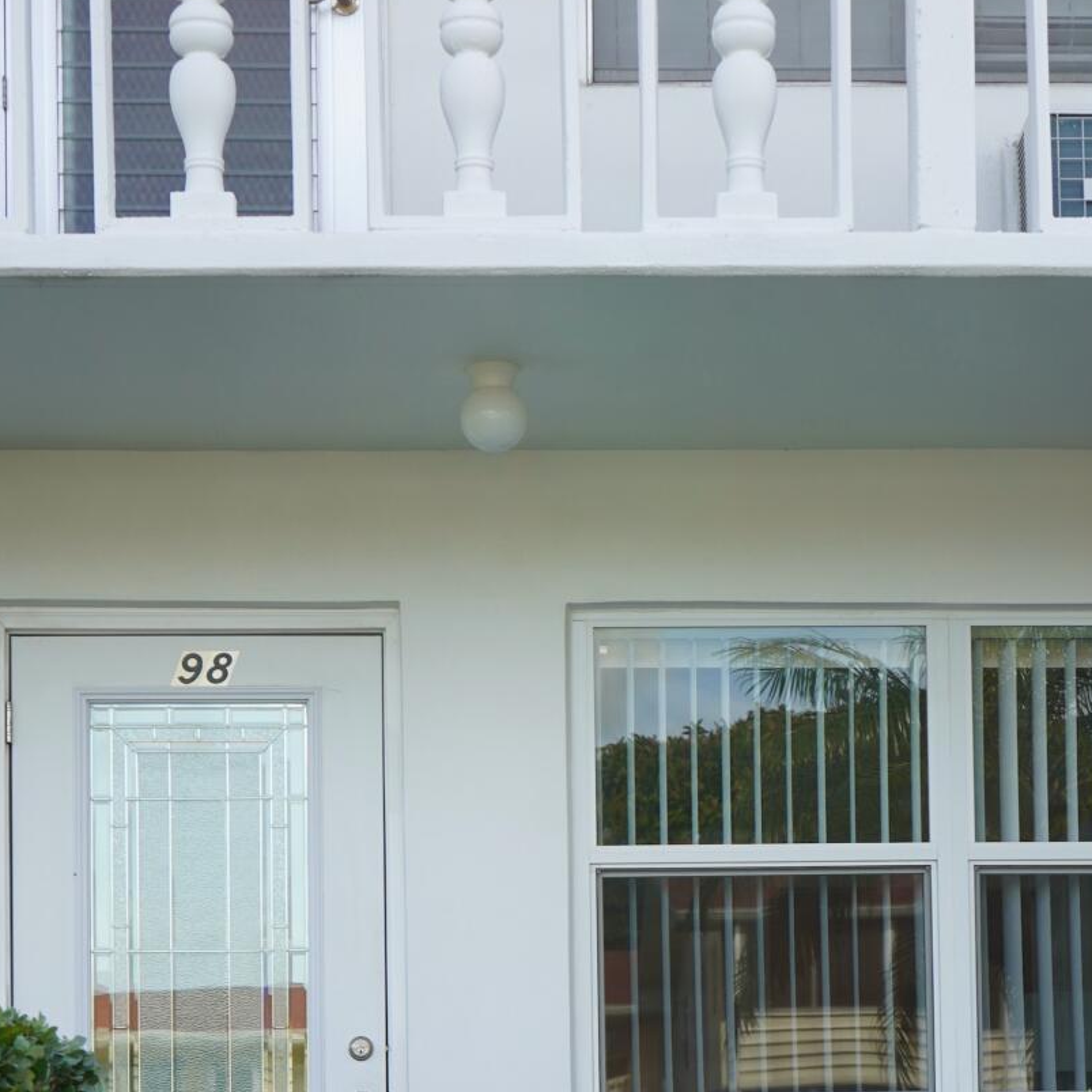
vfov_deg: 18.4
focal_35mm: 91
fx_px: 3248
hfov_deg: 19.0
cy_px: 1170
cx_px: 728
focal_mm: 43
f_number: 5
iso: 100
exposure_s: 1/125
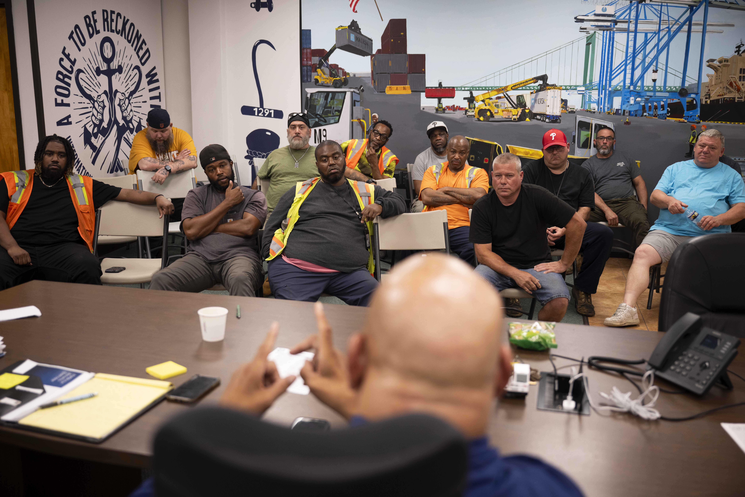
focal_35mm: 35
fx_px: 724
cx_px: 372
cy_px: 248
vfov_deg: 37.9
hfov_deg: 54.4
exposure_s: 1/160
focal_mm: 35
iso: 640
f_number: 2.8
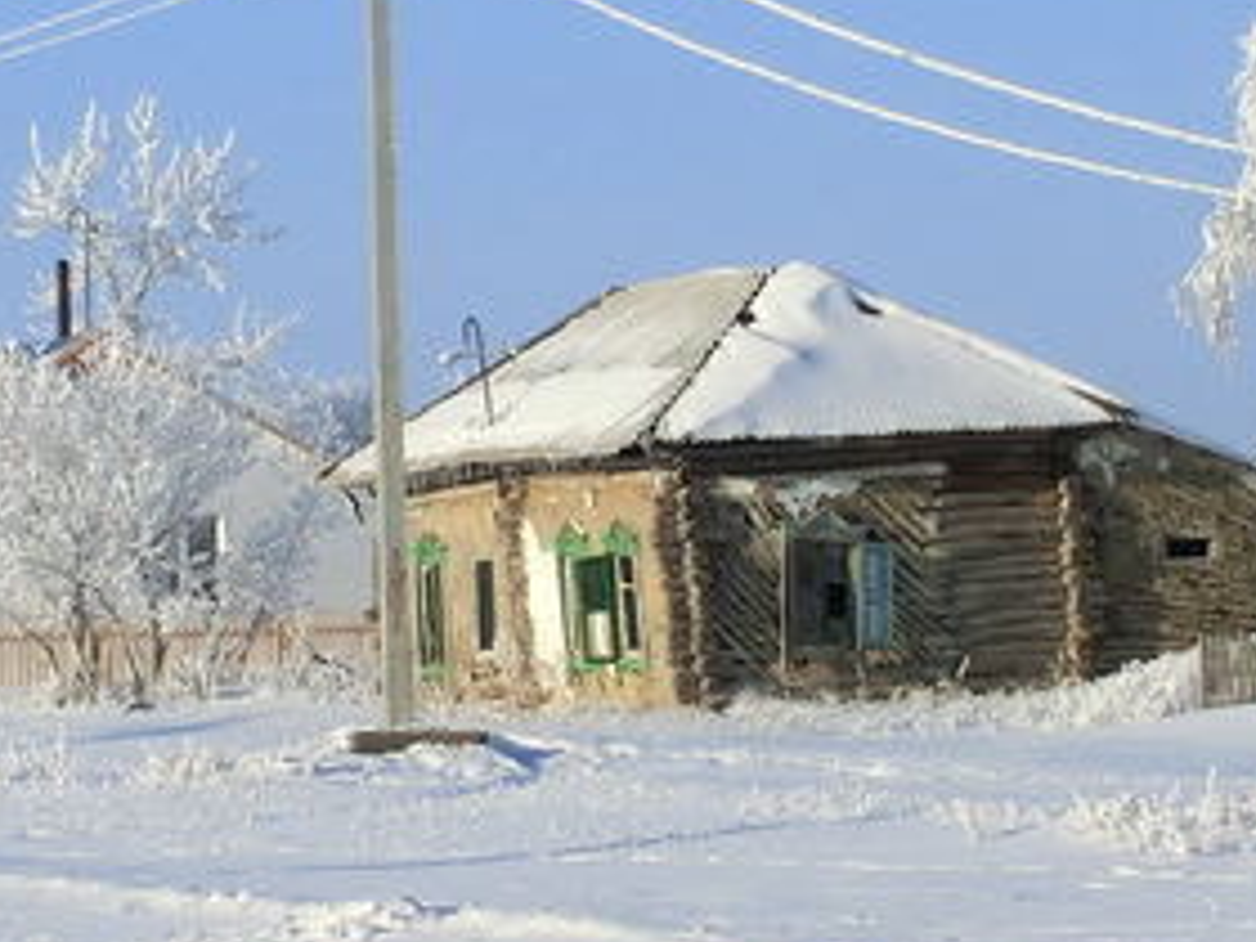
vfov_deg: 4.8
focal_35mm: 309
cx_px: 251
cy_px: 585
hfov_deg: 6.4
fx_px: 11212
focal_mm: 17.06
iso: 100
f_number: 13.4
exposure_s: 1/160
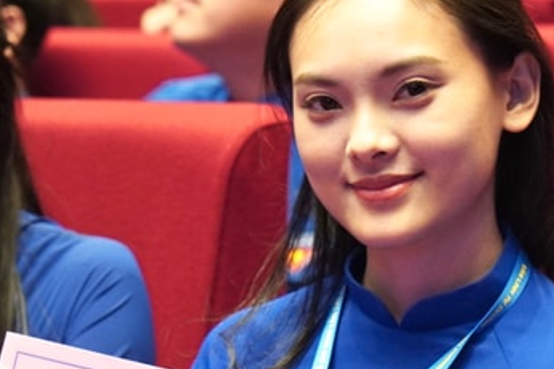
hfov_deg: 11.5
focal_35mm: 179
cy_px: 356
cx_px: 291
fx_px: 2753
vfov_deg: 7.6
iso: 1600
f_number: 2.8
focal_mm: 46
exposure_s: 1/125
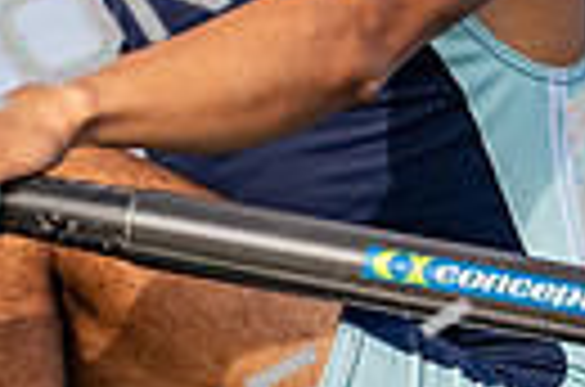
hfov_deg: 0.8
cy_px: -135
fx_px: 43557
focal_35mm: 2687
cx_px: 180
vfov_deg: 0.5
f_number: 4.5
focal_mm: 400
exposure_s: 1/2500
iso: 400
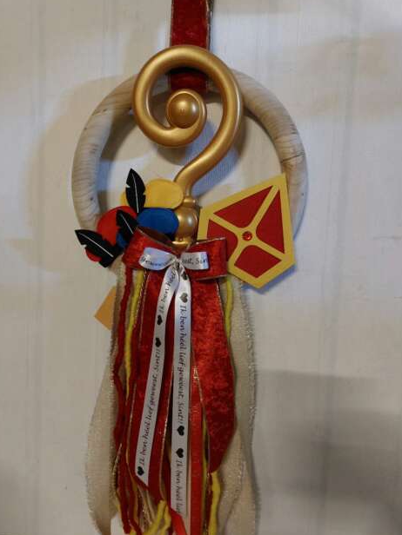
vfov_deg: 67.3
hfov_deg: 53.1
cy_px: 266
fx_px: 403
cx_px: 194
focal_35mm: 26
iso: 500
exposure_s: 1/25
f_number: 1.8
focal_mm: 5.23
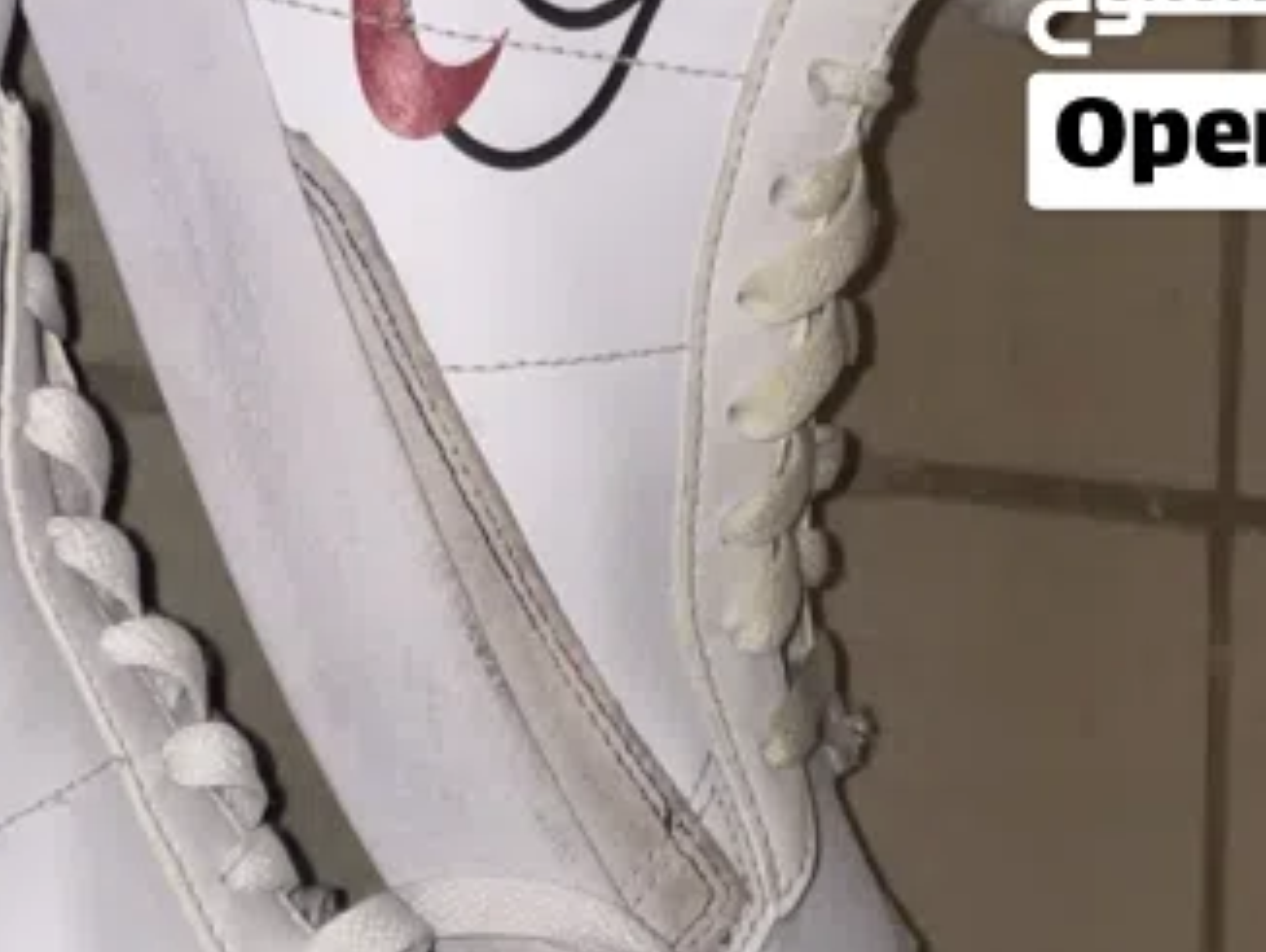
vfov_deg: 28.0
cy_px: 769
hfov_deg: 37.1
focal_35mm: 51
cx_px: 443
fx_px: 1867
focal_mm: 4.2
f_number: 1.6
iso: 50
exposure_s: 1/4
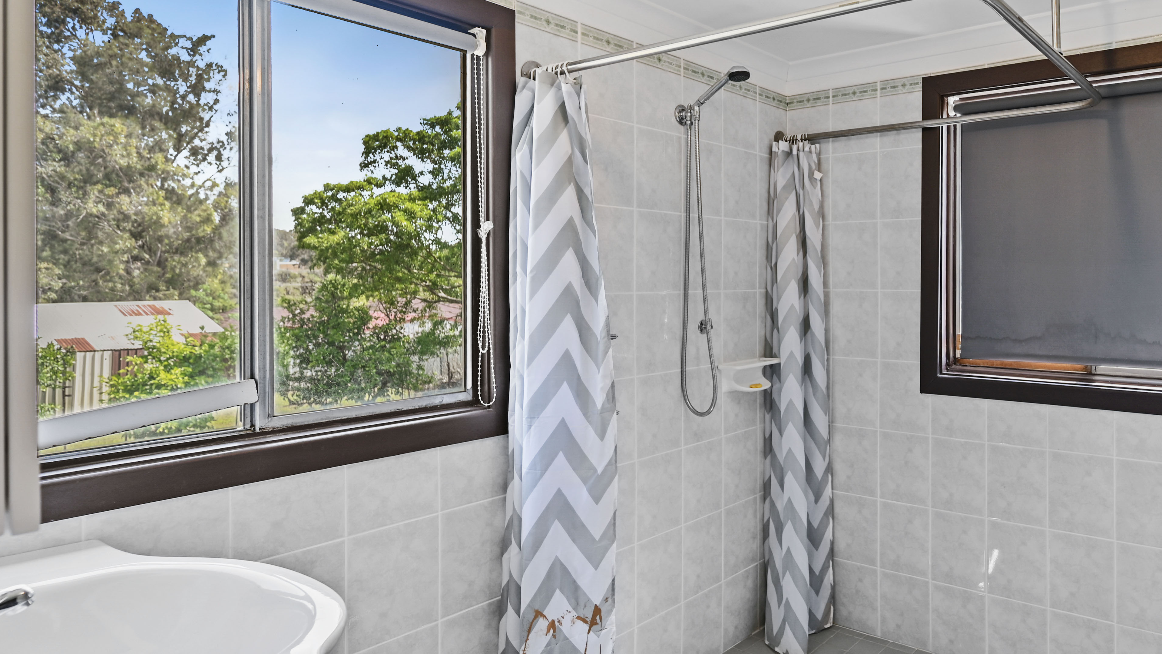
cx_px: 817
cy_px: 286
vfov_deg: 49.4
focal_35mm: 23
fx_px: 709
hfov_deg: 75.0
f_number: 4
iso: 100
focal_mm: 14
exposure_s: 1/15
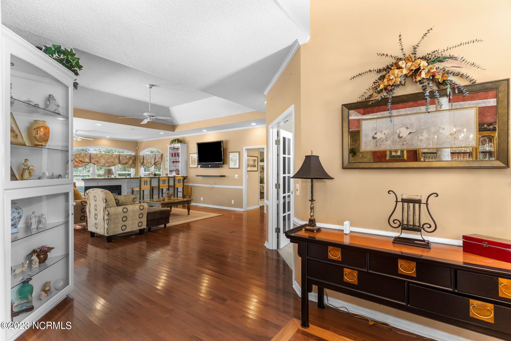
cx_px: 256
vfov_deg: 70.4
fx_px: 241
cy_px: 170
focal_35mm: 17
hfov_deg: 93.3
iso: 1000
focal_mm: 17
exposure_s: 1/4
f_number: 5
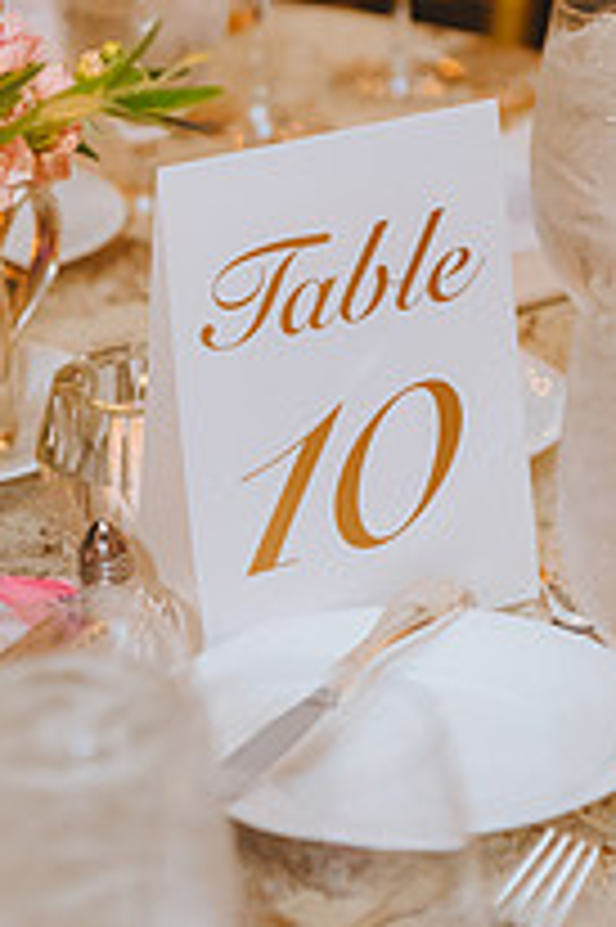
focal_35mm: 153
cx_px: 234
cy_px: 328
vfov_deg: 13.4
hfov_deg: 9.0
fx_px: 3933
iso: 2000
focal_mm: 70
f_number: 3.5
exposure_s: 1/60
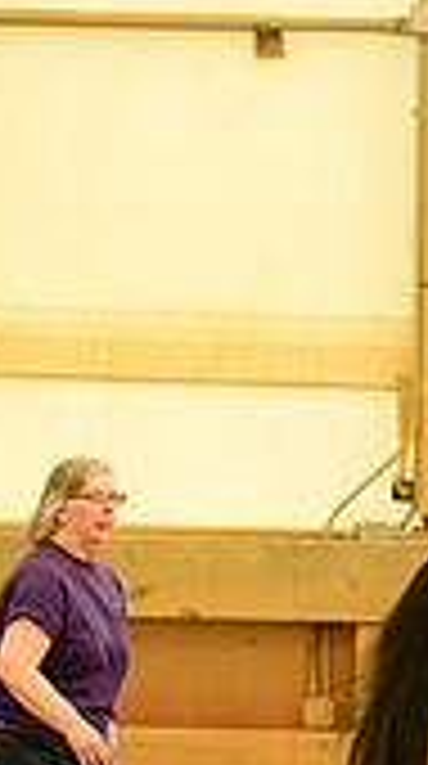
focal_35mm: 537
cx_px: 1131
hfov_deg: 2.2
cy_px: 641
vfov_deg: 4.0
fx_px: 10889
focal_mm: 150
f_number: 5
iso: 800
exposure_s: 1/250
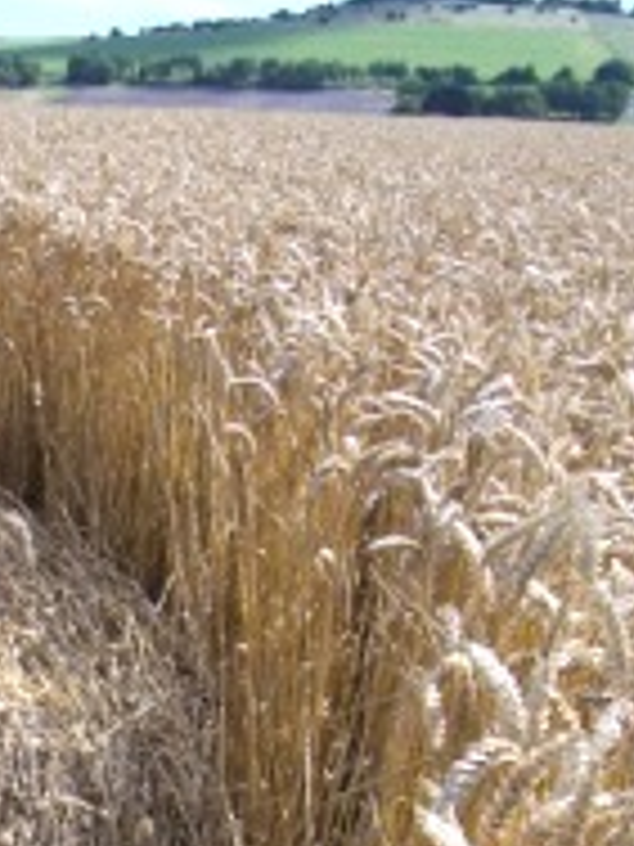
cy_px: 981
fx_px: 1978
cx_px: 45
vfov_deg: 22.5
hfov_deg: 17.9
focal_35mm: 81
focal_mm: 5.6
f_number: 5.6
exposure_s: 1/350
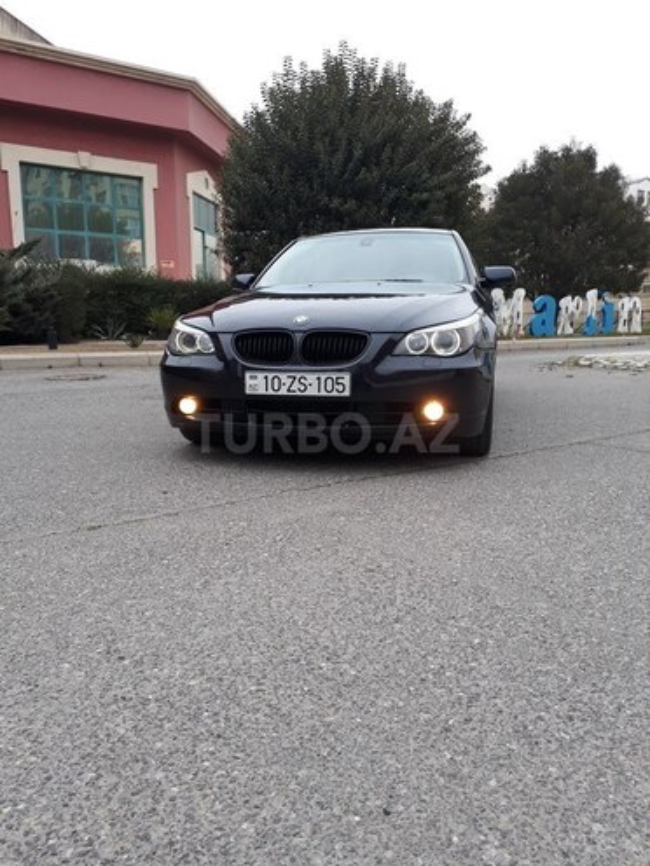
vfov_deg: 65.3
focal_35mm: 27
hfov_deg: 51.4
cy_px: 433
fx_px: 676
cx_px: 325
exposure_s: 1/100
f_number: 1.9
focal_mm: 3.6
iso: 50
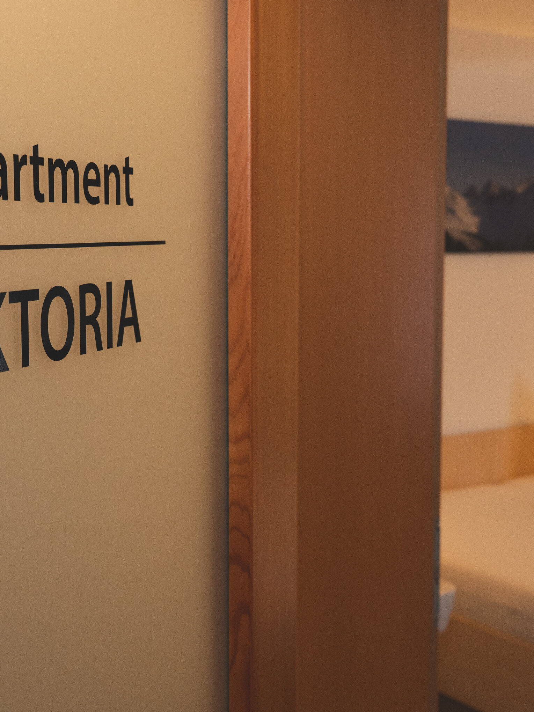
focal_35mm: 55
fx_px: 1131
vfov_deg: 34.9
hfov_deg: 26.6
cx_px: 281
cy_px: 342
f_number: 6.3
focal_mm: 36
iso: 3200
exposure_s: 1/100
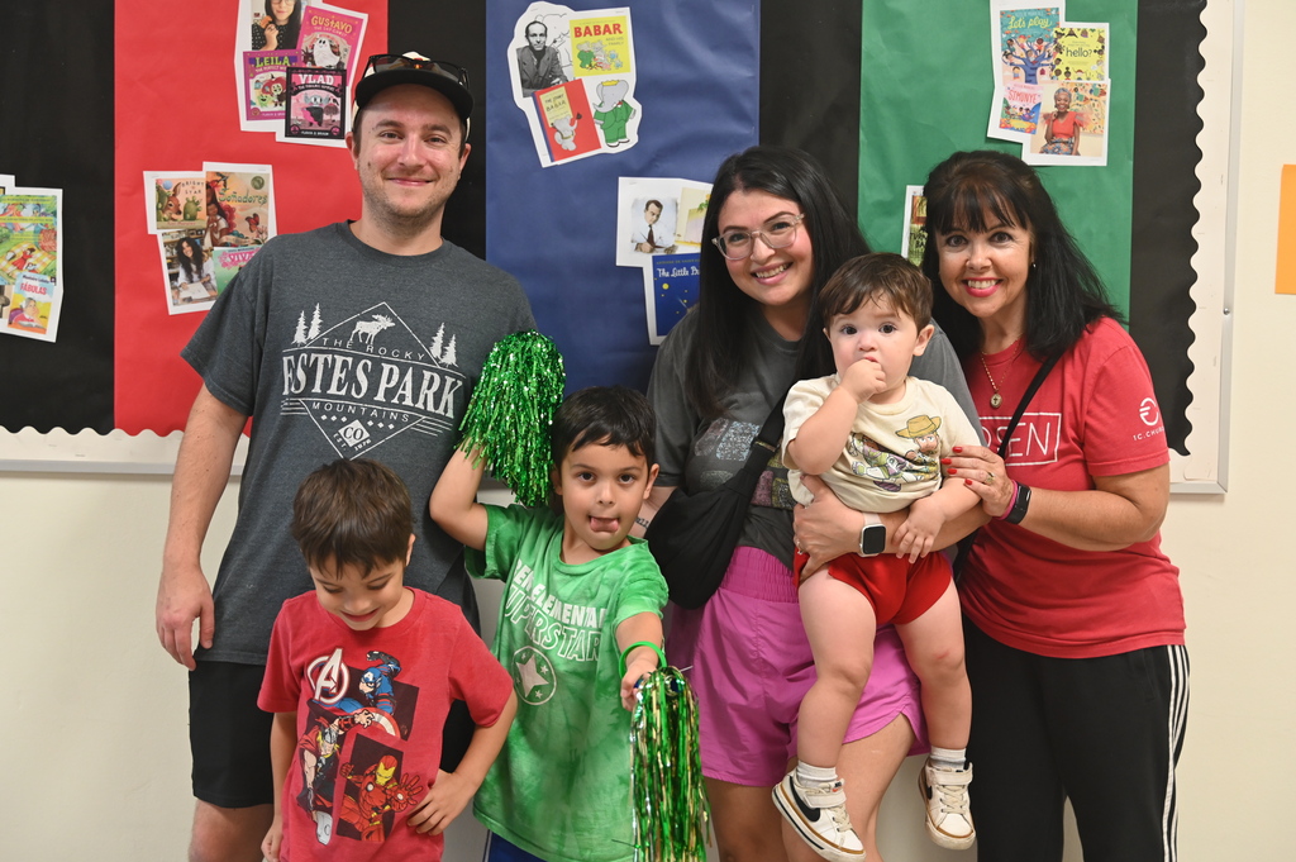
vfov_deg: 27.5
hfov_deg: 40.4
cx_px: 648
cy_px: 431
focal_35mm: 49
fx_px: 1763
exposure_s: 1/125
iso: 1250
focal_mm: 49
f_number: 2.8
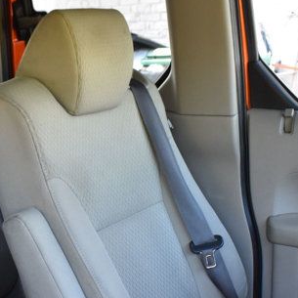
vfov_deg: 22.2
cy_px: 233
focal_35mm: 77
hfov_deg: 22.3
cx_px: 78
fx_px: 750
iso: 800
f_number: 5
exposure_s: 1/125
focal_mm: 18
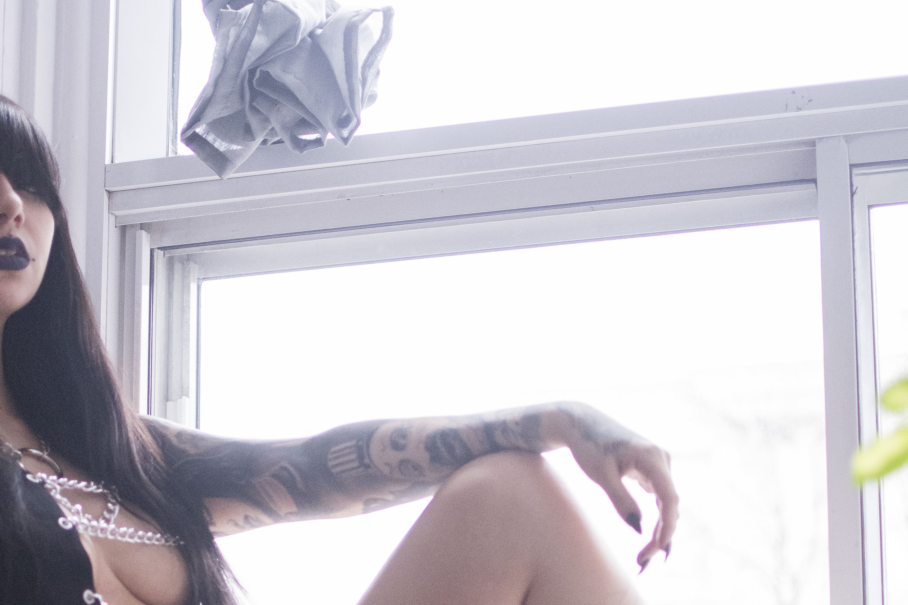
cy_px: 502
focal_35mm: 90
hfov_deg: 22.5
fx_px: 2266
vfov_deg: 15.1
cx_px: 282
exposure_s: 1/3200
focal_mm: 35
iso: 3200
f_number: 1.8
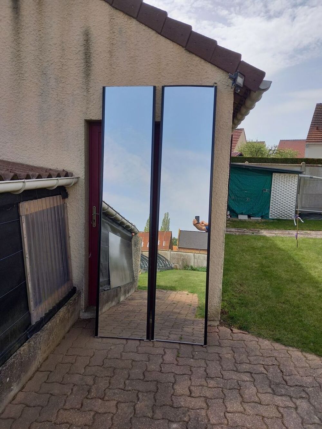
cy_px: 214
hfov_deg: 54.9
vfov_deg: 69.4
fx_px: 310
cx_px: 161
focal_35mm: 25
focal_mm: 4.65
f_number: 1.8
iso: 50
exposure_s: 1/635
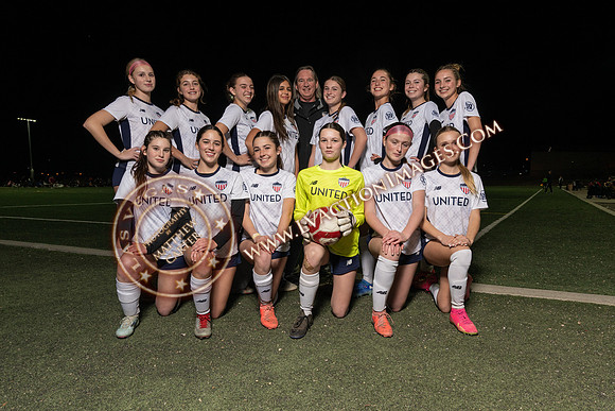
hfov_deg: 69.5
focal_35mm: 26
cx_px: 329
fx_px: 442
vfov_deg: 49.7
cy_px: 216
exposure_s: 1/80
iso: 320
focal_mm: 24
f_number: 8
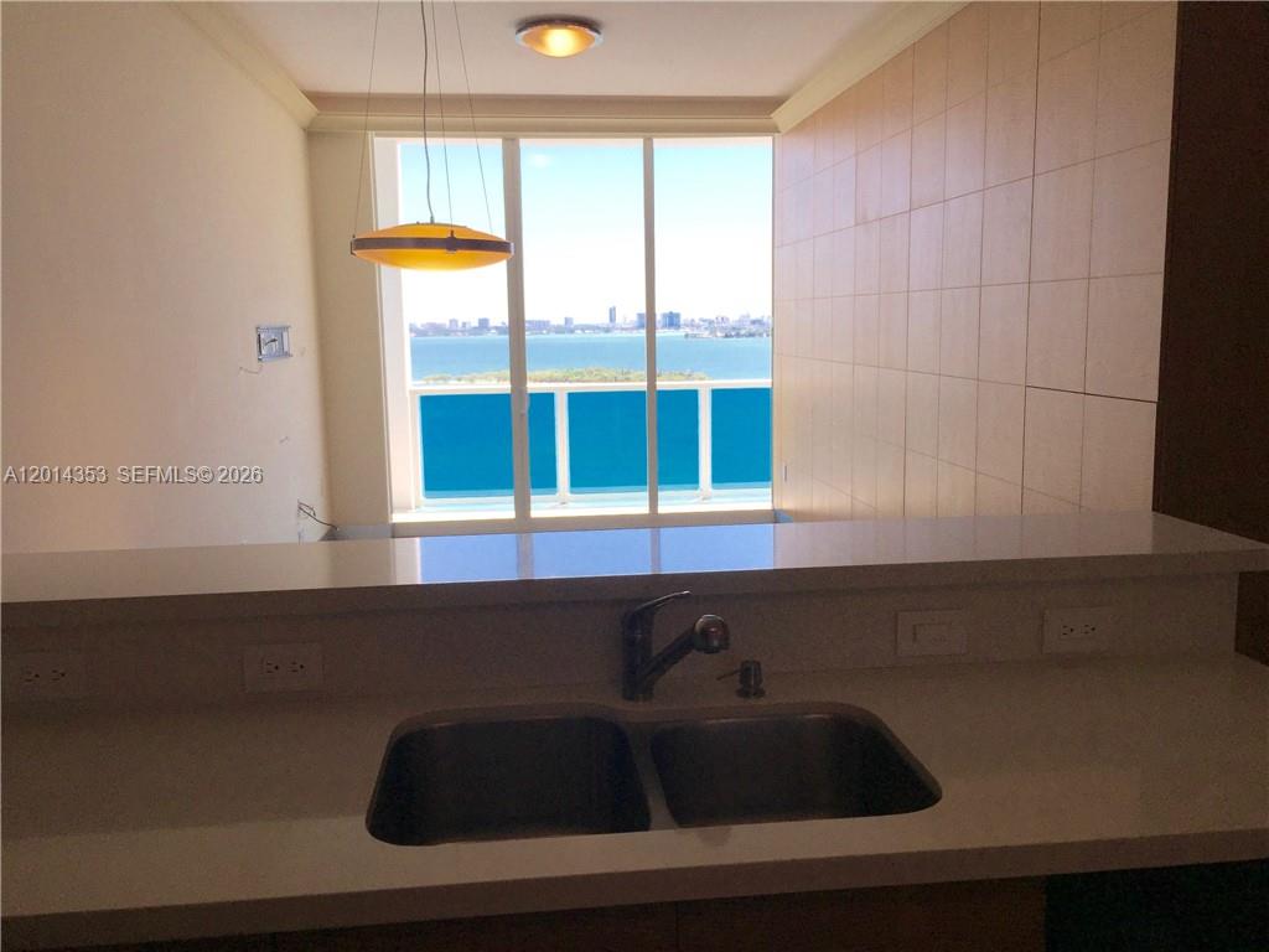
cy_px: 476
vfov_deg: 48.2
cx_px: 634
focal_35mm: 29
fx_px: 1063
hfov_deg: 61.7
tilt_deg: -8.4
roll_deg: +0.0
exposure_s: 1/807
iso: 32
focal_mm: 4.15
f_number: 2.2
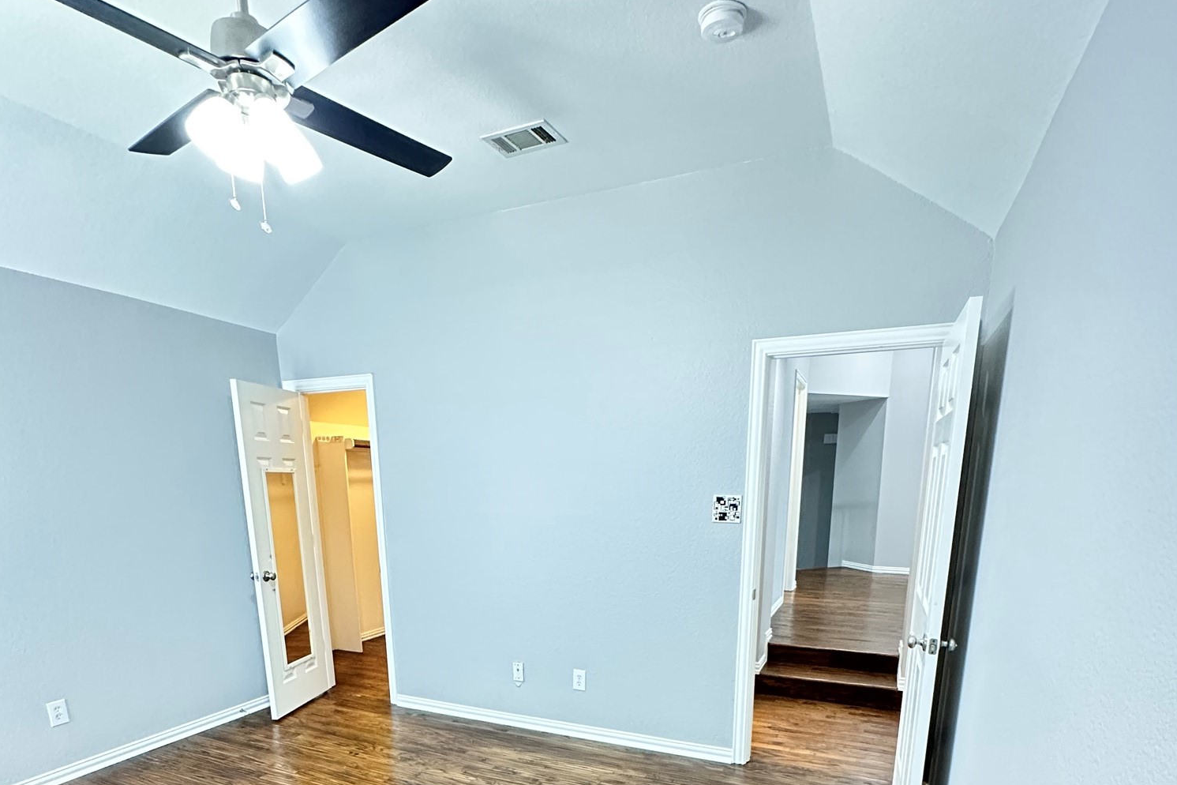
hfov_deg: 84.0
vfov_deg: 57.3
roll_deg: +0.0
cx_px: 591
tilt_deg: -12.4
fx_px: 654
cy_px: 629
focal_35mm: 20
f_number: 2.2
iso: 800
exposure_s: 1/60
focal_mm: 2.22
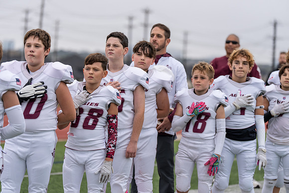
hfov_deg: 17.5
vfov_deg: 11.7
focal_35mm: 117
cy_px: 96
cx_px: 144
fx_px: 939
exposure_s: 1/1250
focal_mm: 117
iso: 500
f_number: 2.8
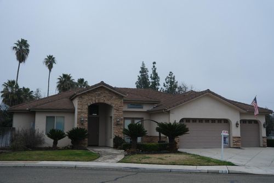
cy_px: 92
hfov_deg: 49.6
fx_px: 297
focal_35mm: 39
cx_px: 137
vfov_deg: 34.2
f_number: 4
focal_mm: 26
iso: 320
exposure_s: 1/680
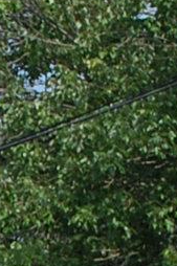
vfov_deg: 6.7
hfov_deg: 4.4
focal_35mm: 298
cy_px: 549
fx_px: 2201
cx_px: -403
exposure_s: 1/250
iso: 100
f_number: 8
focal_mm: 26
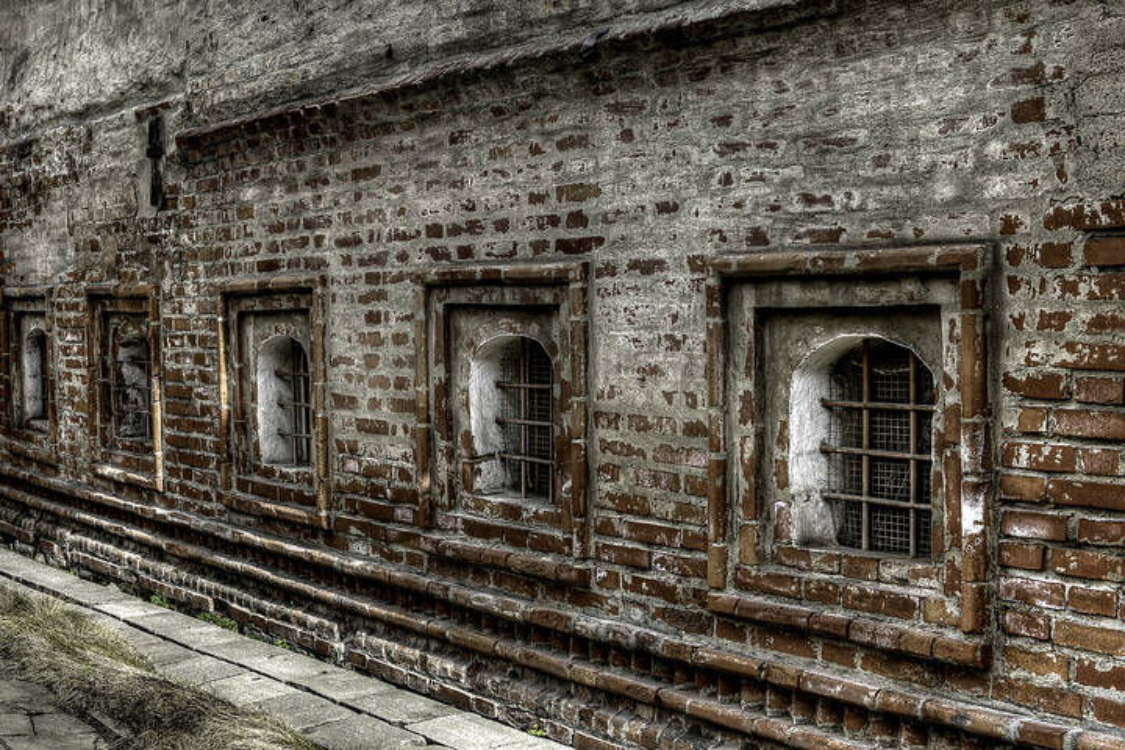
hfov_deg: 41.1
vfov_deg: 28.1
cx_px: 562
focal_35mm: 48
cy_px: 375
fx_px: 1500
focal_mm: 48
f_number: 9
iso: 320
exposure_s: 1/250
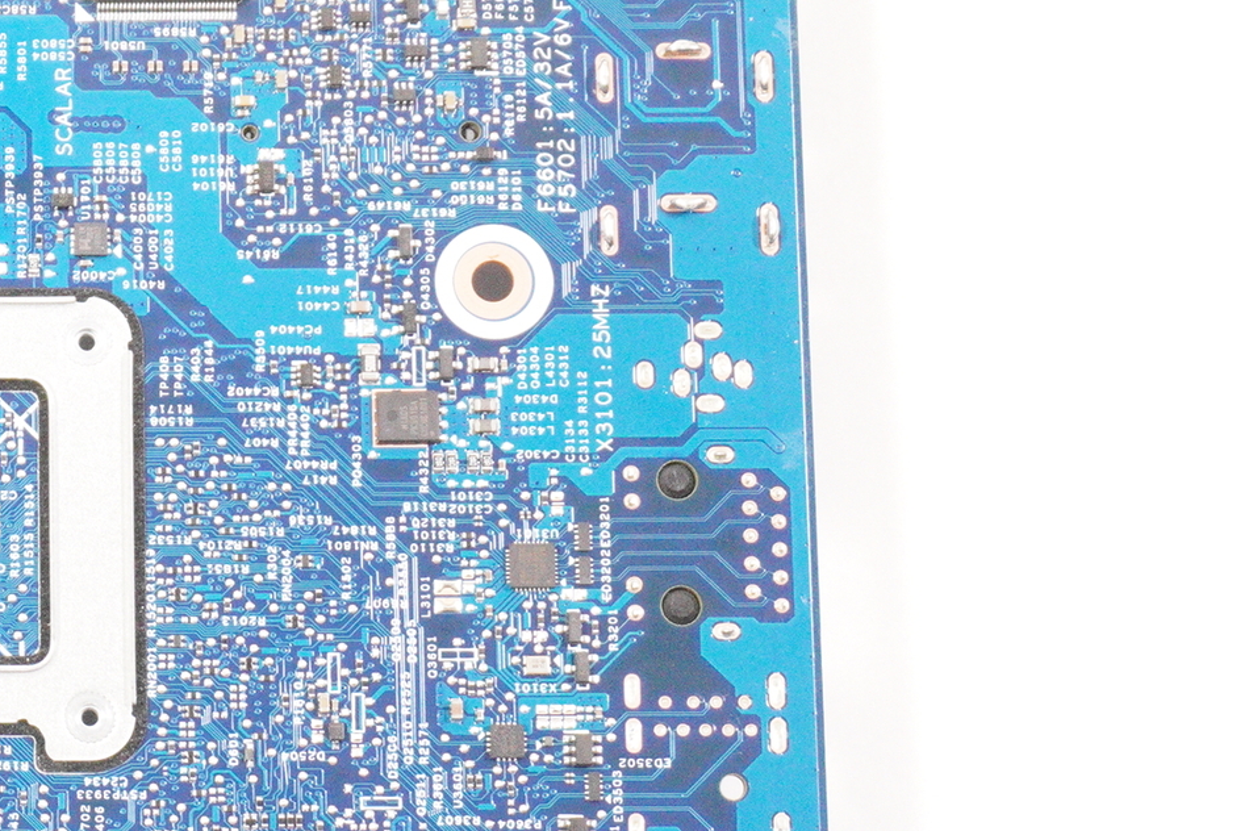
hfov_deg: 16.1
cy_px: 480
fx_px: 4241
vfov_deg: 11.2
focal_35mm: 122
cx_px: -233
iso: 4000
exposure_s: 1/250
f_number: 5.6
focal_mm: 31
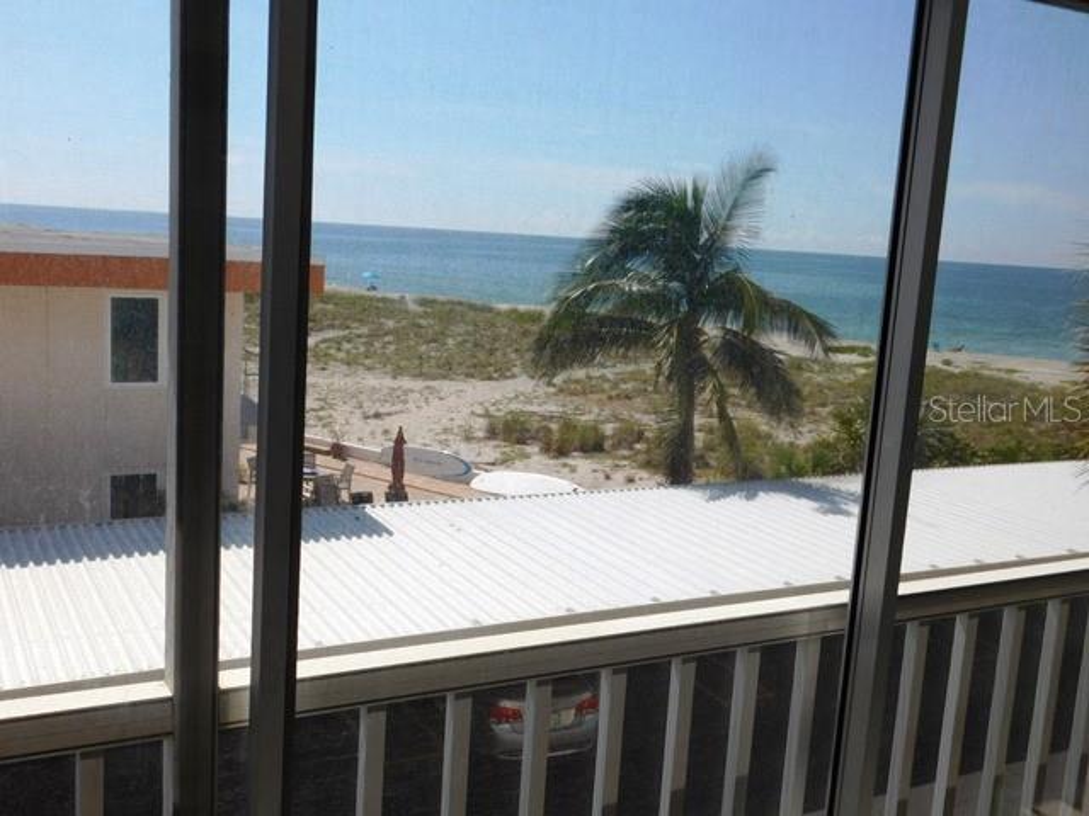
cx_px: 544
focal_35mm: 36
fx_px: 1133
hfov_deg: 51.4
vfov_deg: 39.7
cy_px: 408
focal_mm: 6.3
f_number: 3.5
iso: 125
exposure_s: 1/800
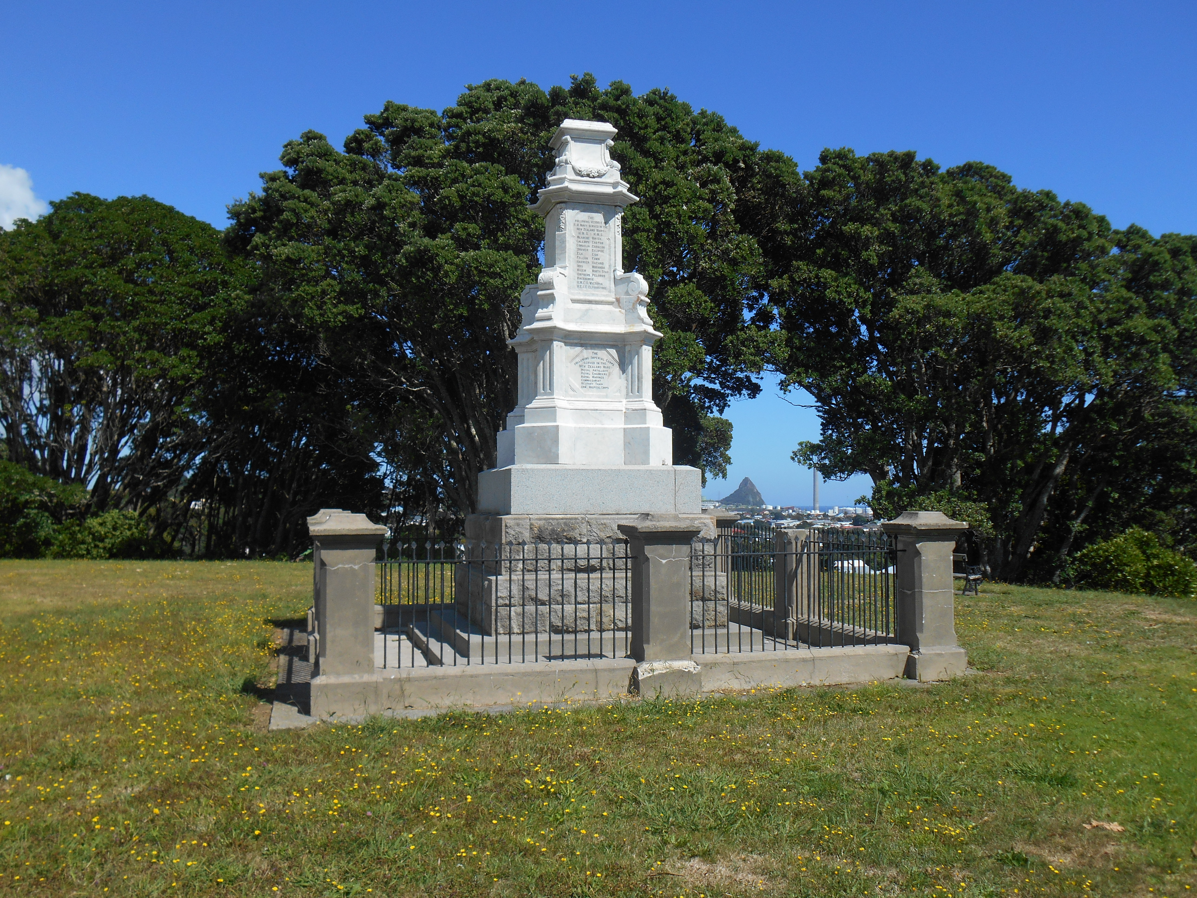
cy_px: 449
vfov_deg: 45.4
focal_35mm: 31
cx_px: 598
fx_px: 1072
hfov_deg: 58.4
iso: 80
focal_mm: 5.5
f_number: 3.6
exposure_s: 1/1000
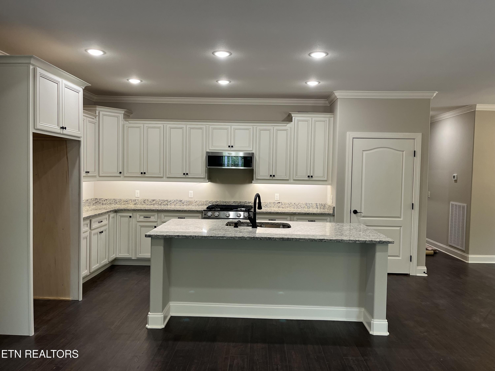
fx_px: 372
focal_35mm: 26
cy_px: 186
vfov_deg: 53.1
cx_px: 248
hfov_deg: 67.3
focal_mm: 5.1
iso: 125
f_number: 1.6
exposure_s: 1/120
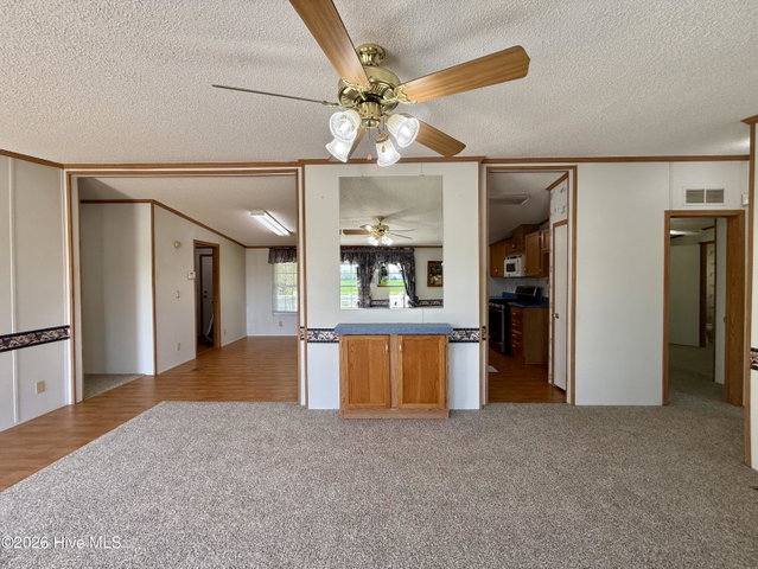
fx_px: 307
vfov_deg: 85.7
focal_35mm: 14
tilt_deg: -1.6
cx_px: 379
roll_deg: -0.1
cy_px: 284
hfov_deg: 102.0
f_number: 2.2
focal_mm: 2.22
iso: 80
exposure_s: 1/120
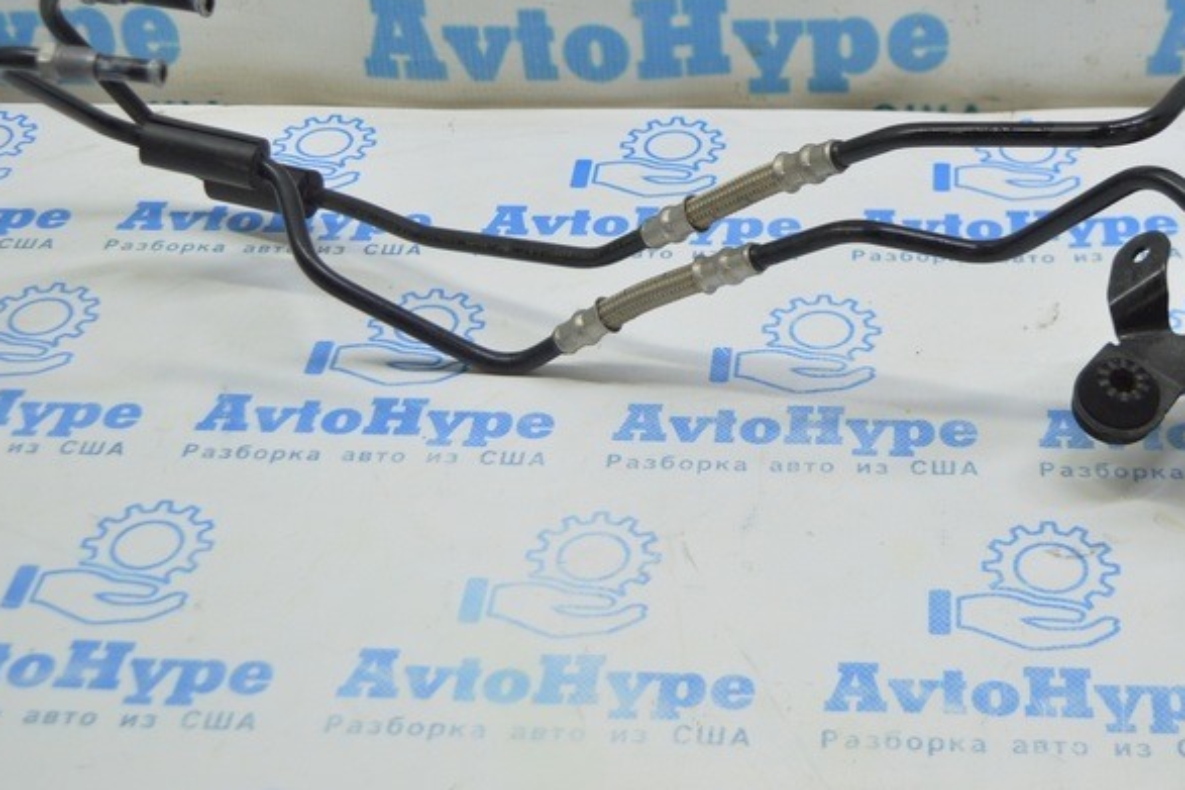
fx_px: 2238
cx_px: 779
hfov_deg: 29.5
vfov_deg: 19.8
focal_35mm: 68
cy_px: 153
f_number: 4
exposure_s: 1/50
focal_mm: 26
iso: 400
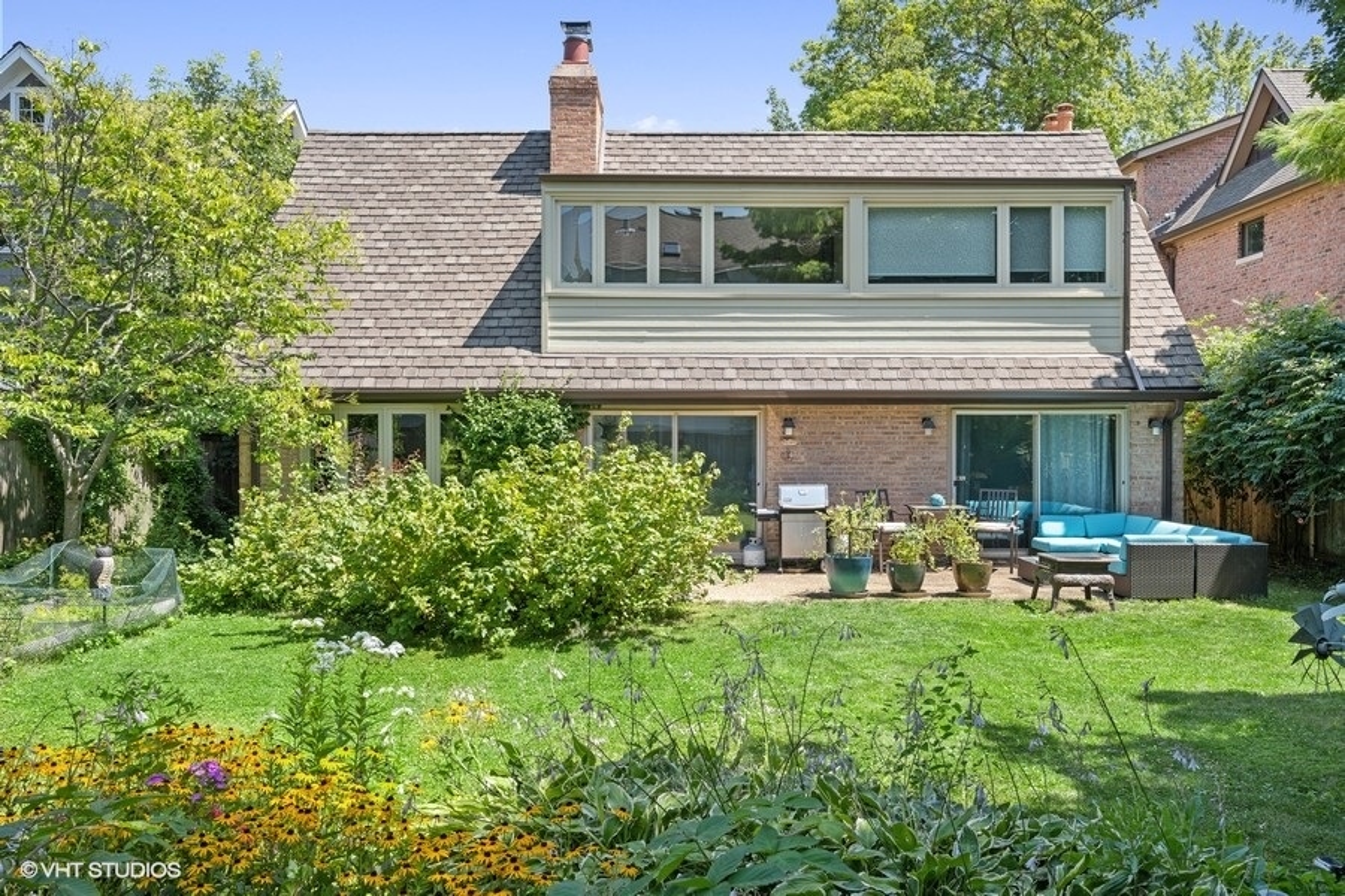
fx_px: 934
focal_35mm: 25
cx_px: 672
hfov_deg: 71.5
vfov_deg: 51.3
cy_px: 448
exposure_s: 1/90
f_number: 9.5
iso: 200
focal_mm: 25
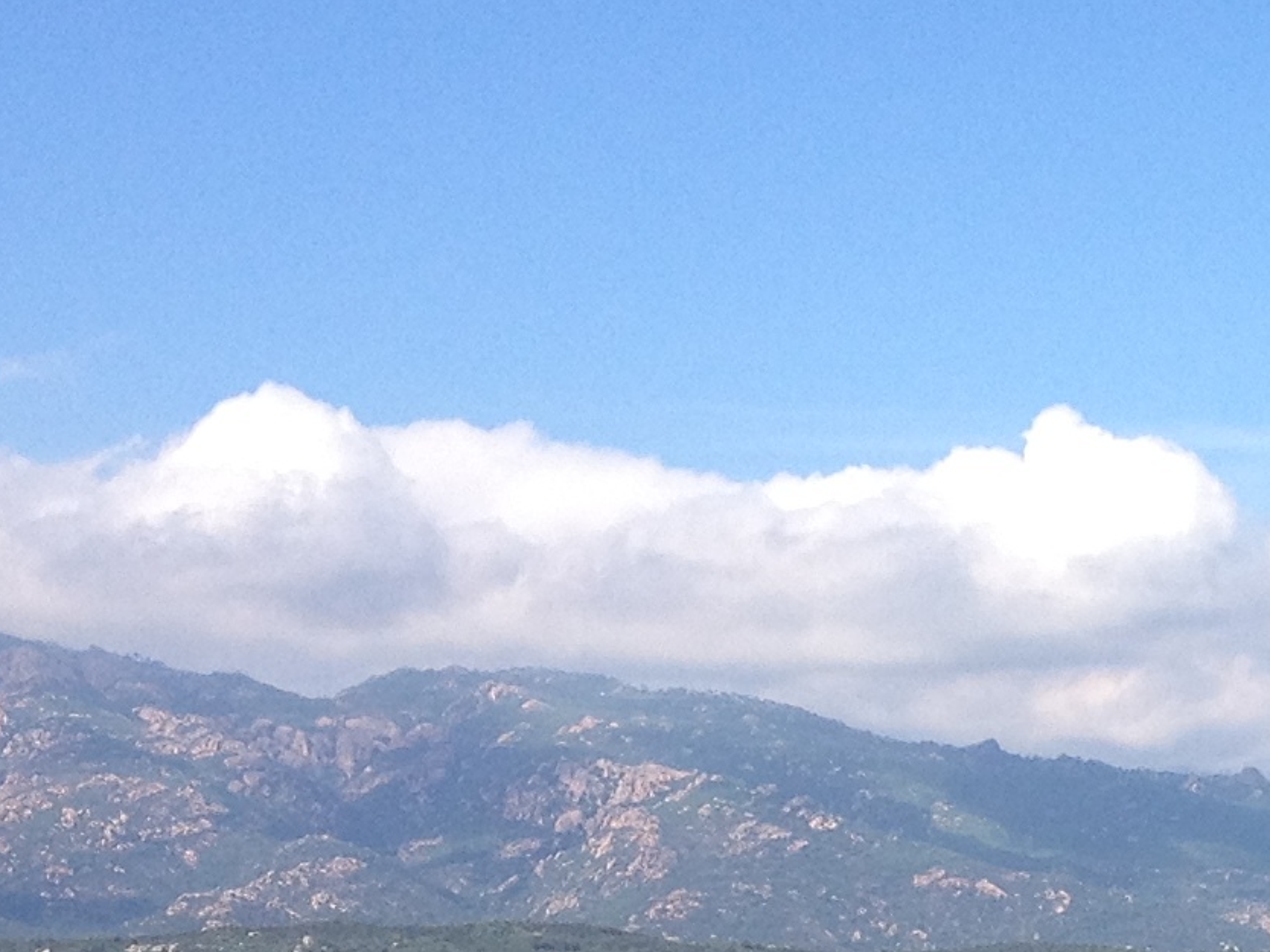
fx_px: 5025
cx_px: 1663
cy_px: 1191
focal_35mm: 137
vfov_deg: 10.6
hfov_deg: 13.8
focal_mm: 4.28
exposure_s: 1/1381
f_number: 2.4
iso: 64
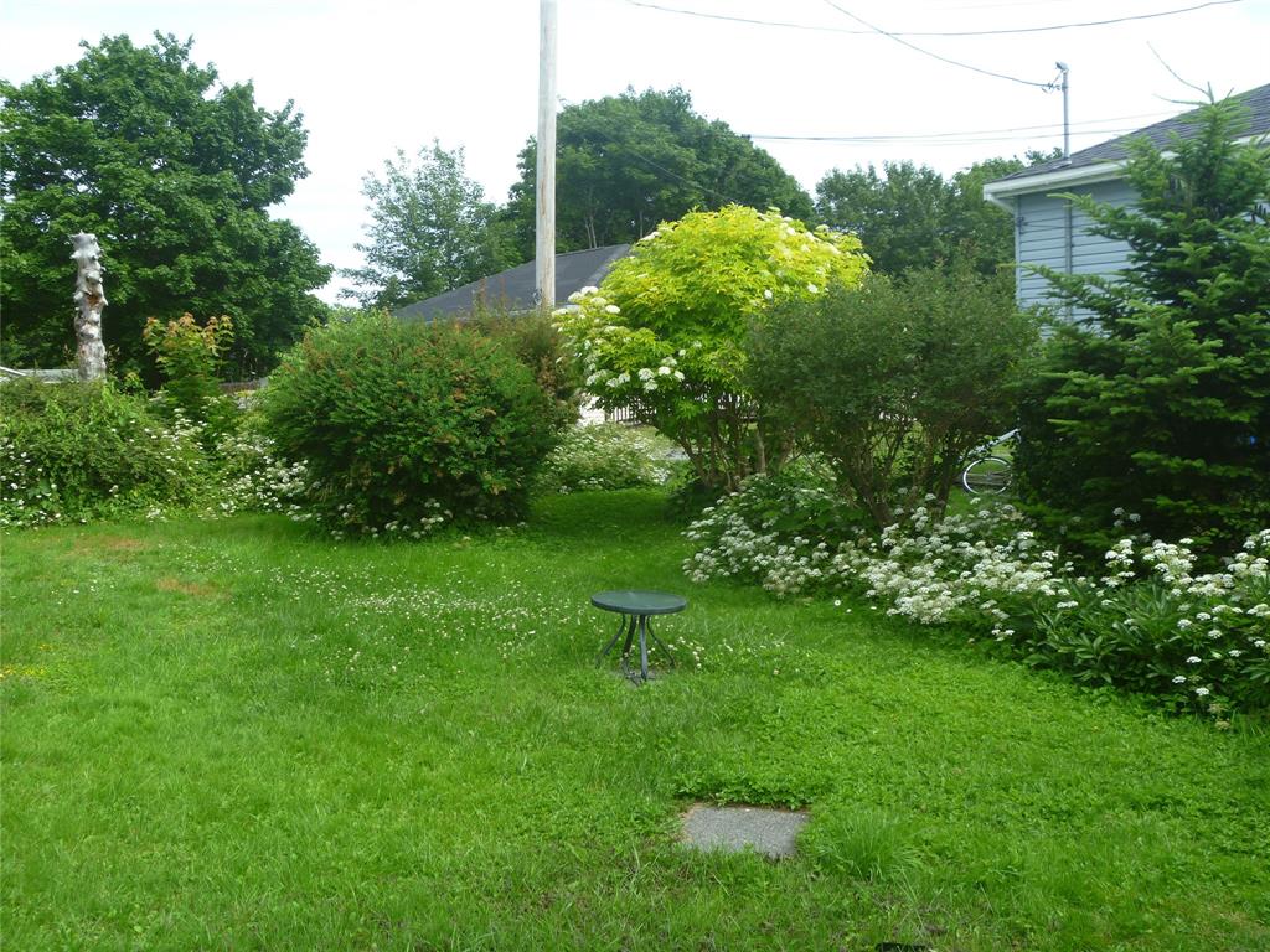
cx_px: 635
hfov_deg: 52.6
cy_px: 476
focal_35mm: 35
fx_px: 1284
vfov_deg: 40.7
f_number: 4.5
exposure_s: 1/160
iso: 80
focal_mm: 6.3
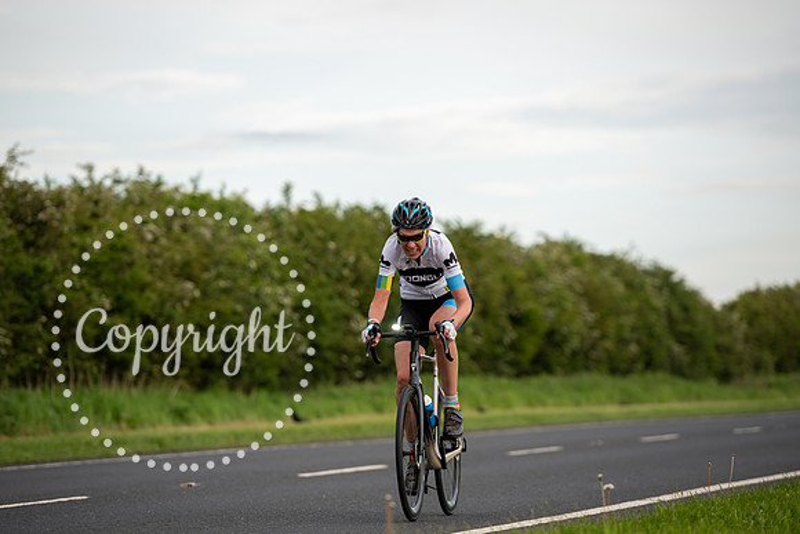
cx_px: 400
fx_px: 4001
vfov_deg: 7.6
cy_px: 267
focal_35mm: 180
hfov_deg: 11.4
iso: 100
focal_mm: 180
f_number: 3.5
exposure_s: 1/320
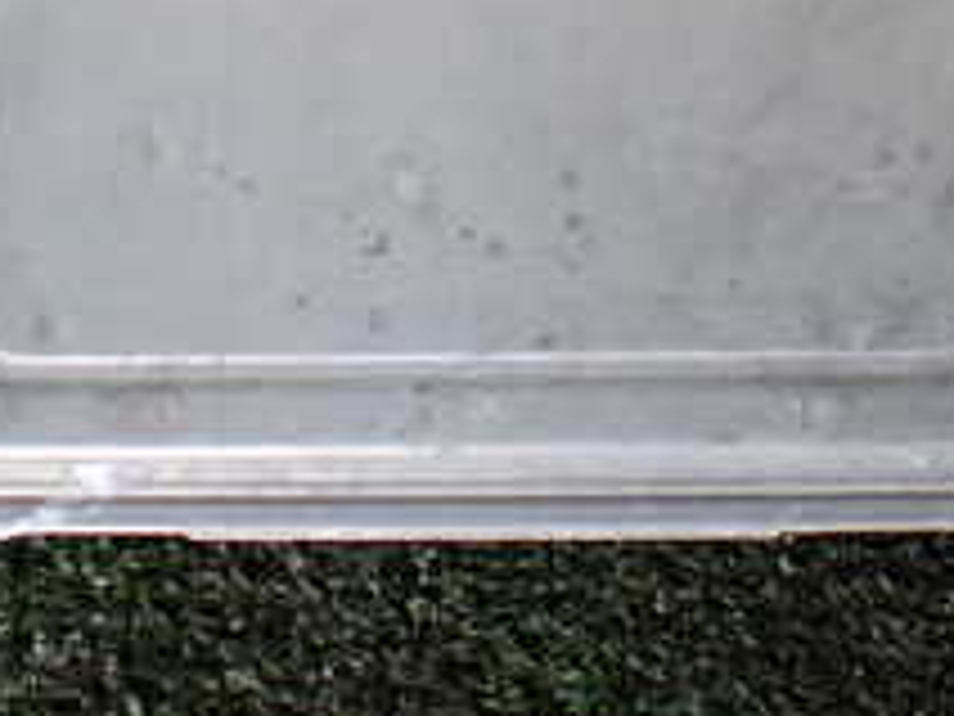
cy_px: -221
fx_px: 2343
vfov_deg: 16.4
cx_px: 747
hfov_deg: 22.7
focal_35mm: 85
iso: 400
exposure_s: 1/125
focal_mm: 5.4
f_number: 2.3
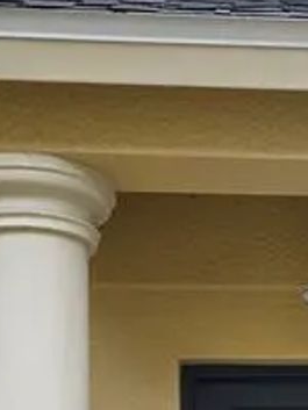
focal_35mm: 89
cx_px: 345
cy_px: 462
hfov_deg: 16.1
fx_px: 1055
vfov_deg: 20.8
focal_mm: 6.25
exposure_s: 1/2352
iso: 80
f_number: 1.7
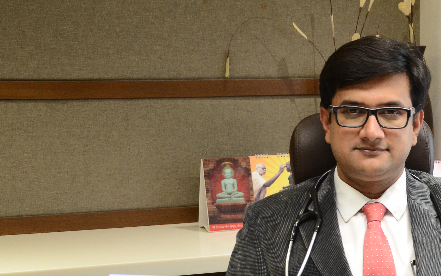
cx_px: 434
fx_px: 1118
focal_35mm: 93
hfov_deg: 21.6
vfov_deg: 13.9
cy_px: 274
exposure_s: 1/60
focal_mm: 30
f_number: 4.2
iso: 1250
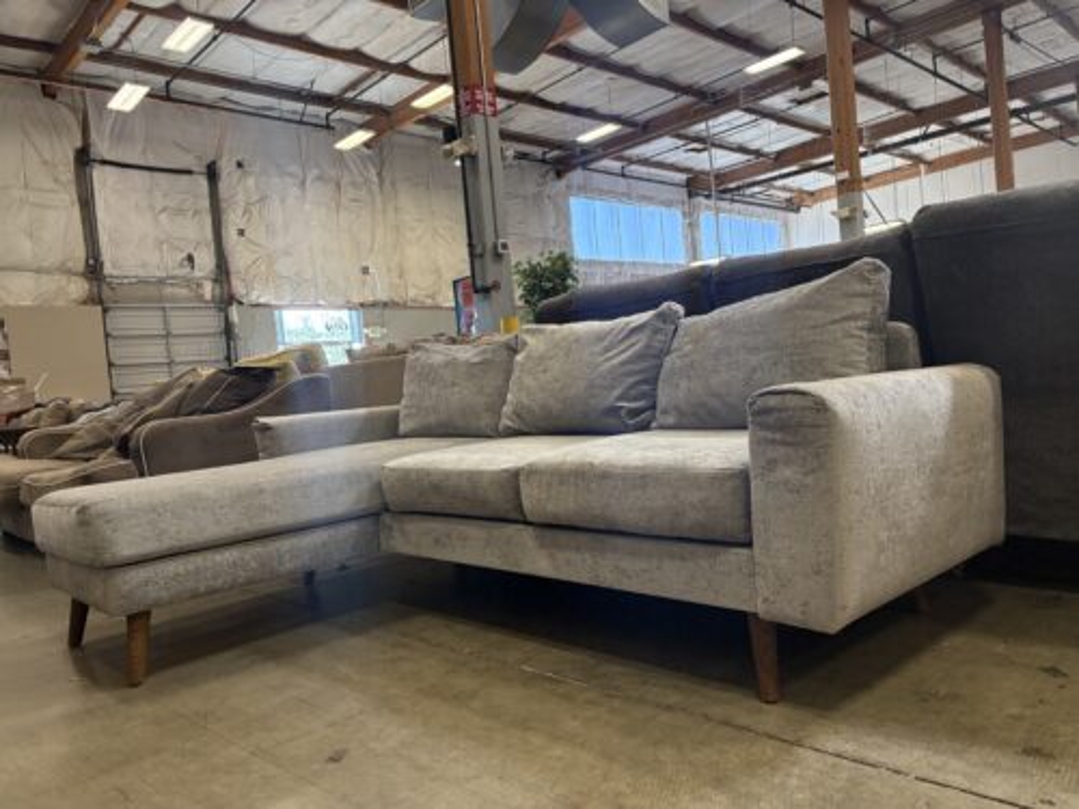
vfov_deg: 53.1
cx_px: 540
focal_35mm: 26
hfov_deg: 67.3
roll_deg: +5.2
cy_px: 404
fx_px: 810
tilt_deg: -1.1
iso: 250
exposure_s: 1/120
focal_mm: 5.96
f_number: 1.6
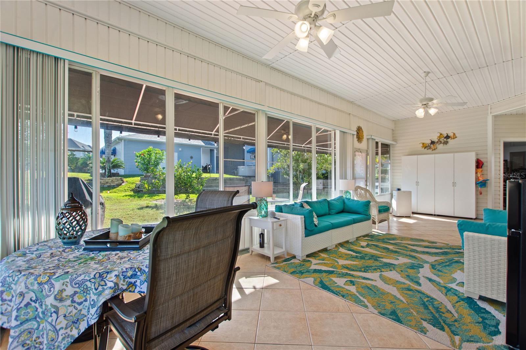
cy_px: 175
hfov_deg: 100.4
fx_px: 219
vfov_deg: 77.3
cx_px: 263
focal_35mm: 15
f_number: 4.5
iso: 400
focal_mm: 10
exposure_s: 1/80
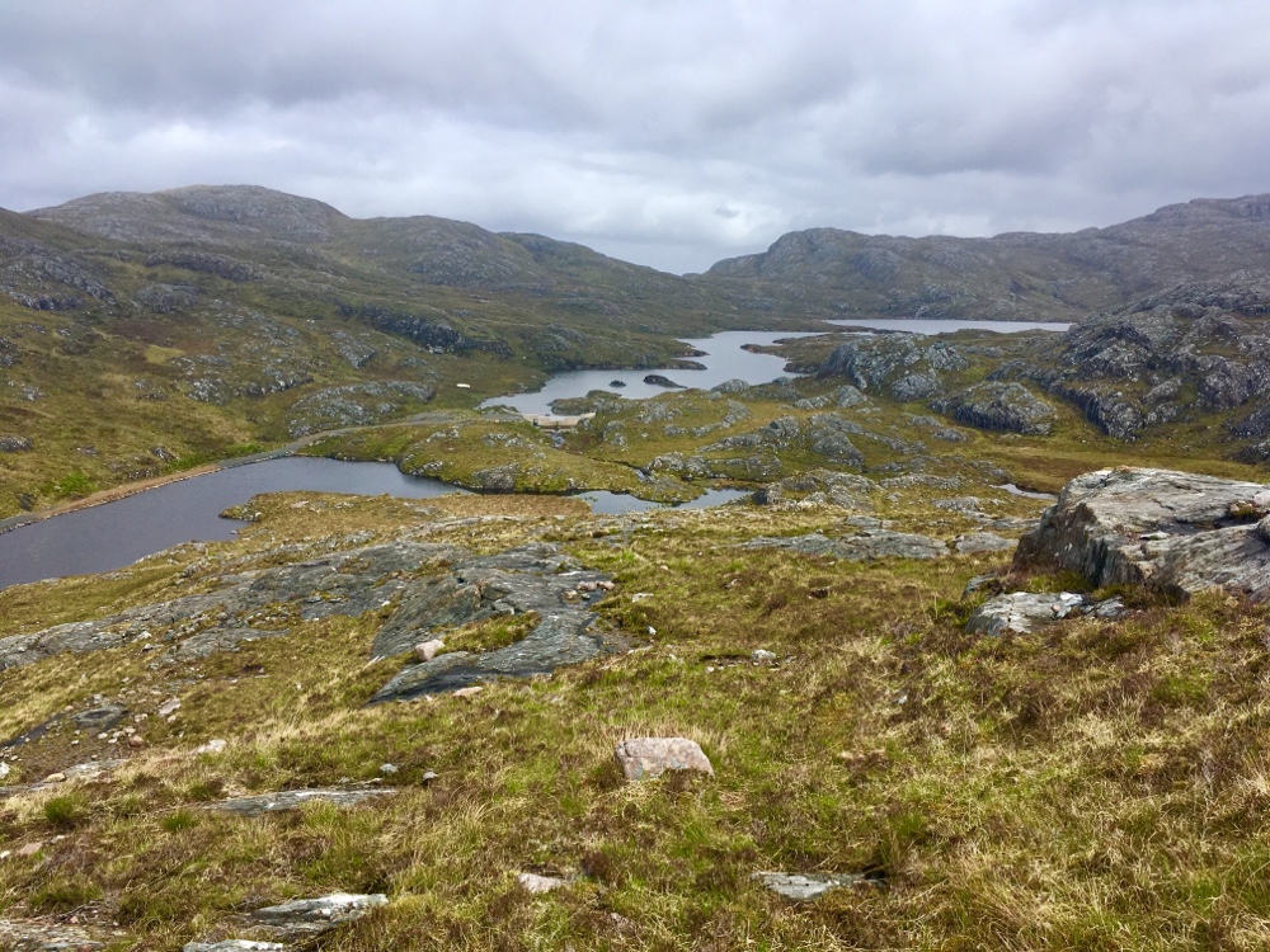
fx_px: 1064
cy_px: 476
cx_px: 635
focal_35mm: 29
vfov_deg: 48.2
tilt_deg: -12.3
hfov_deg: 61.7
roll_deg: -0.8
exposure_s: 1/1508
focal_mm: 4.15
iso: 25
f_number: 2.2
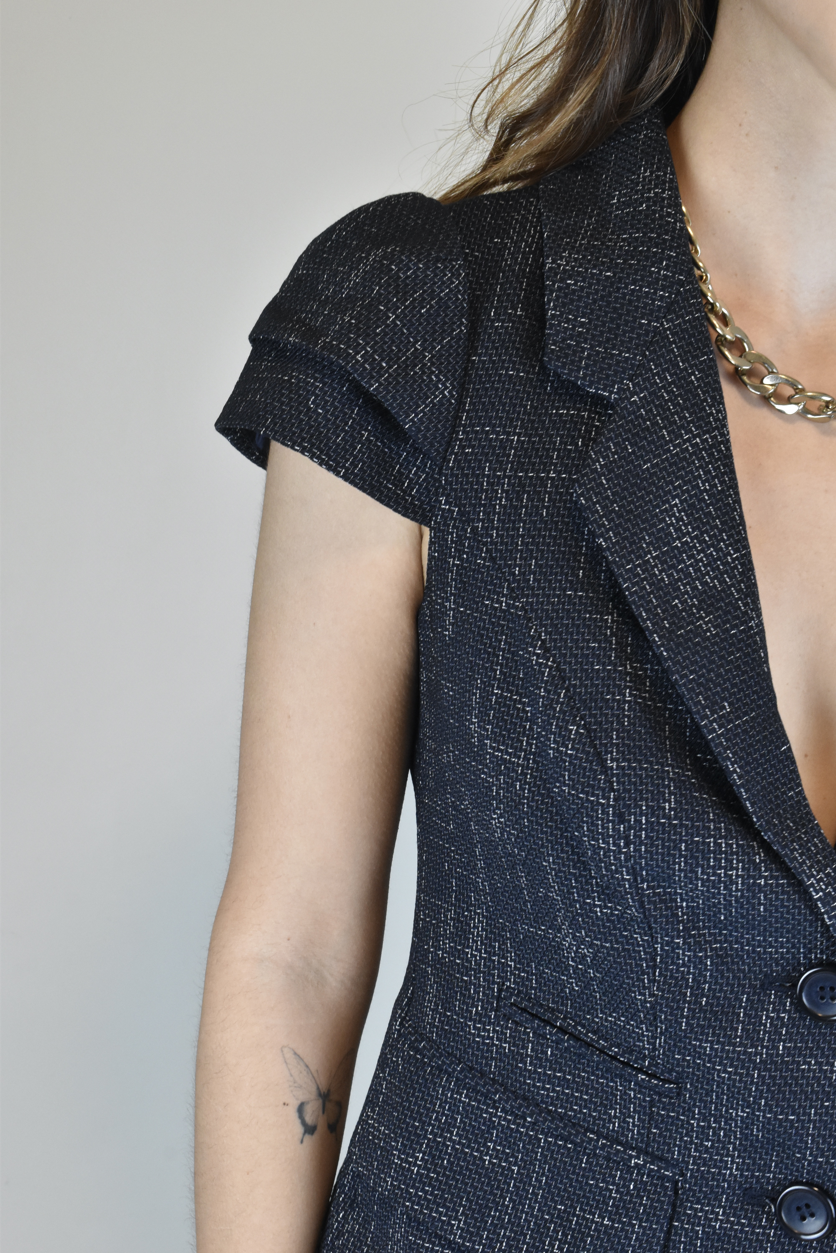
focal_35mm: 60
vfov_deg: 33.4
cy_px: 626
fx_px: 2090
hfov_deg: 22.6
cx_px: 418
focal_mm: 40
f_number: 13
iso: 1600
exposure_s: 1/50
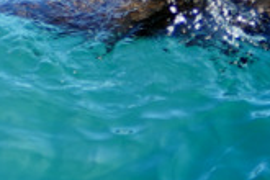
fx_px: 1552
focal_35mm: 207
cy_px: -37
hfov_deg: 9.9
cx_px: 198
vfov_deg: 6.6
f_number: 3.5
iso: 125
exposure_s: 1/400
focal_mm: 20.62
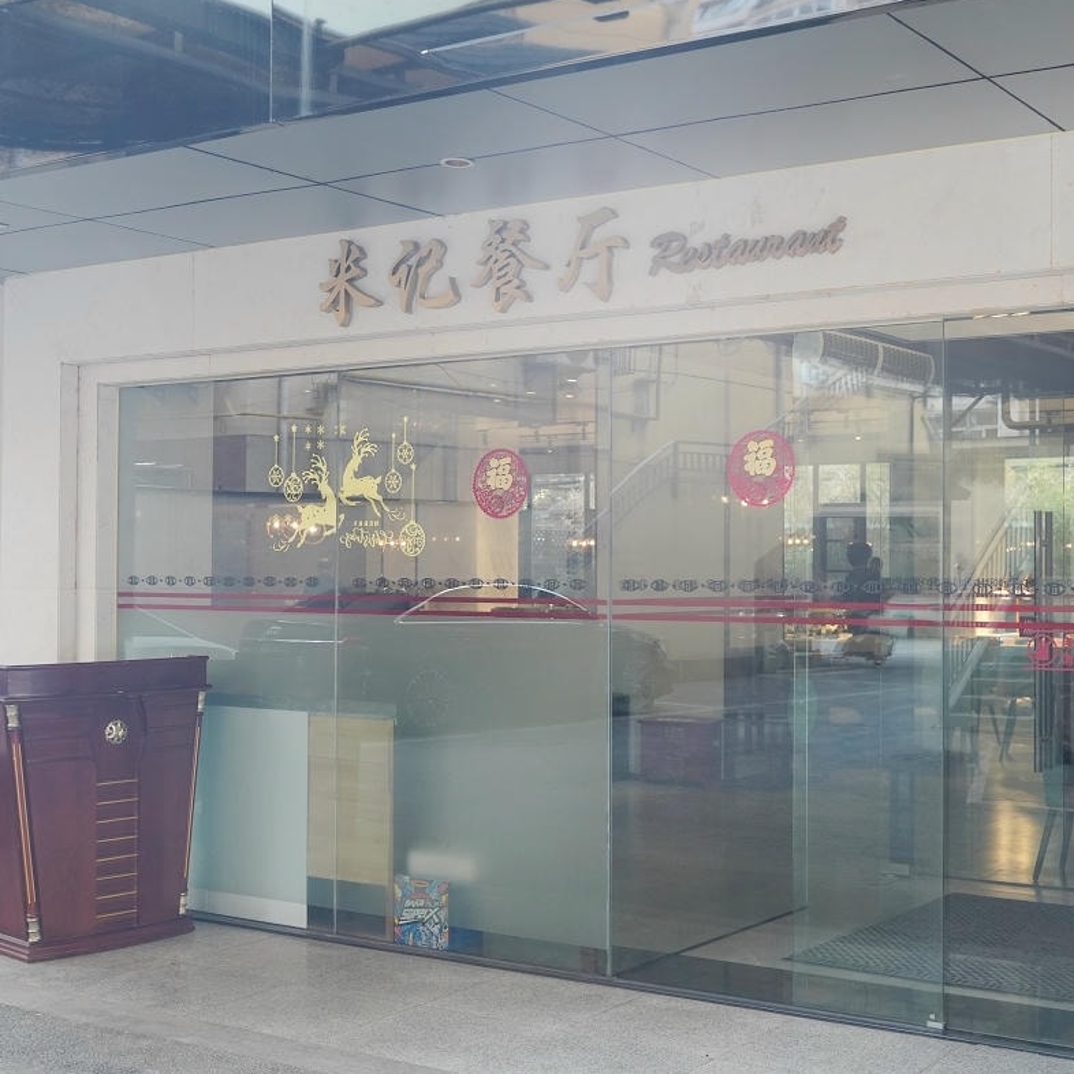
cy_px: 530
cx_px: 732
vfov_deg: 35.4
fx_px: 1685
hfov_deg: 35.0
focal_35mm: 48
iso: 1000
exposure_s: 1/160
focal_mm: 37
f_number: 4
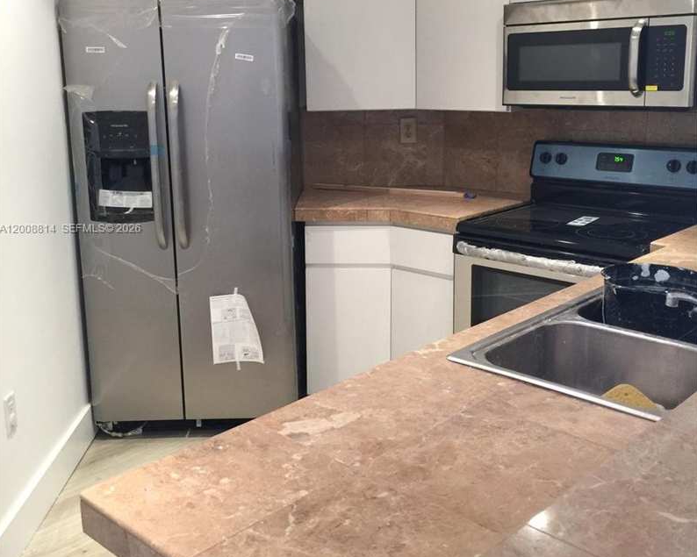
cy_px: 229
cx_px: 348
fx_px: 784
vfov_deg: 39.0
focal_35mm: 38
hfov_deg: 47.9
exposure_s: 1/15
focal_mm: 4.15
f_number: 2.2
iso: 80
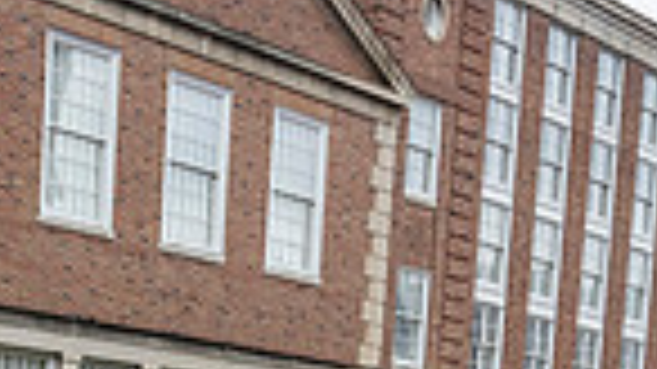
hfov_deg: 20.5
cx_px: -36
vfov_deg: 11.2
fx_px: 1741
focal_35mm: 100
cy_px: 691
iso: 1000
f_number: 4
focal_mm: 24
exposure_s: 1/1600
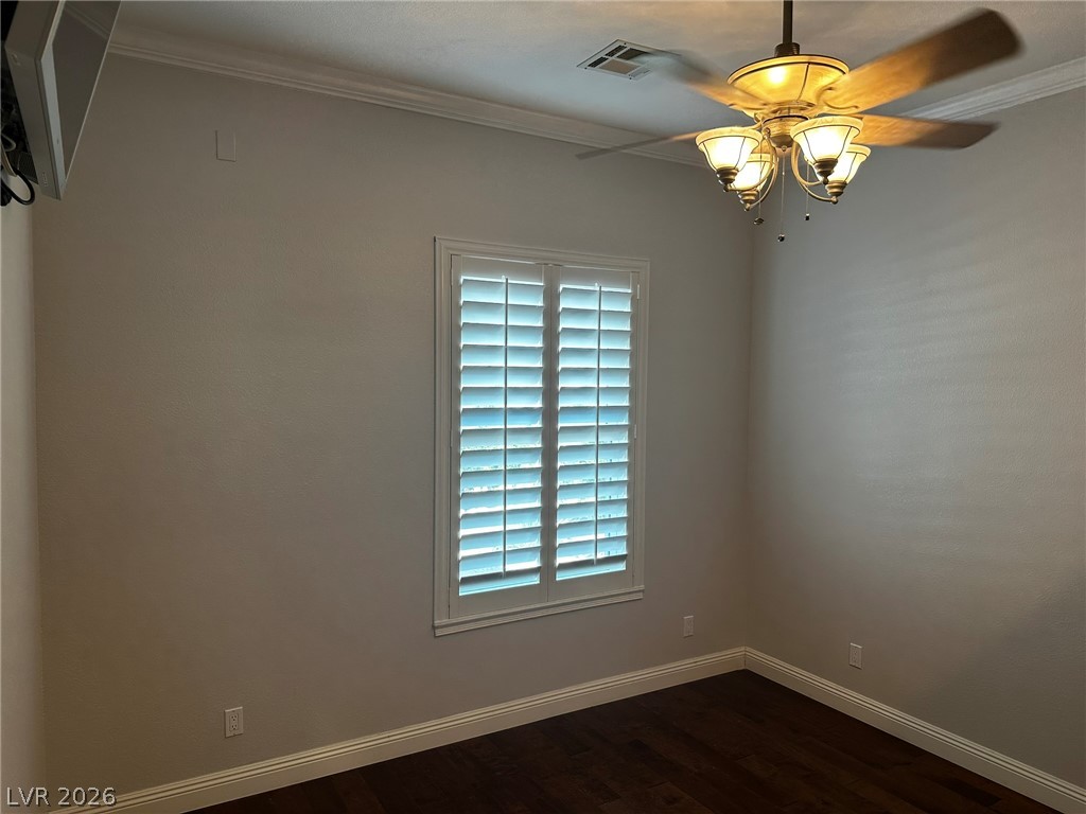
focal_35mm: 24
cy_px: 407
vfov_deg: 56.8
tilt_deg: -1.8
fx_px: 753
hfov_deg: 71.6
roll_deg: -0.3
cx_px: 543
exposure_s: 1/60
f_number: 1.78
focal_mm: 6.86
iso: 125
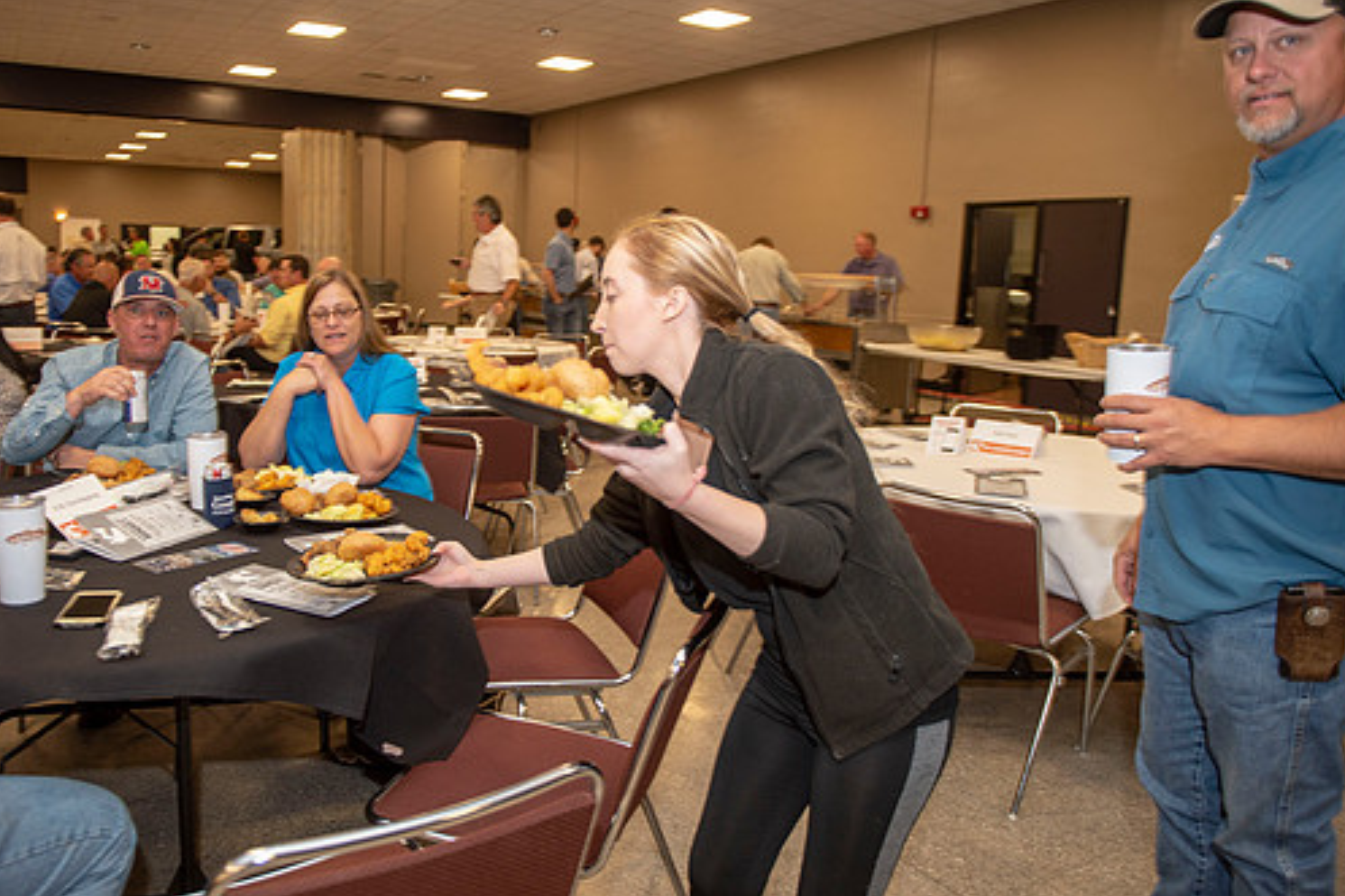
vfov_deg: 46.4
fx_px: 1046
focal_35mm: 28
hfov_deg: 65.3
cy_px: 425
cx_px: 590
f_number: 2.8
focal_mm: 24
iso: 800
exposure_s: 1/100
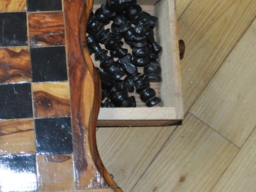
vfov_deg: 15.1
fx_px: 725
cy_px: 72
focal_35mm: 98
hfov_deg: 19.3
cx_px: -20
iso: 800
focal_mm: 26
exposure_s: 1/60
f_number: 4.2
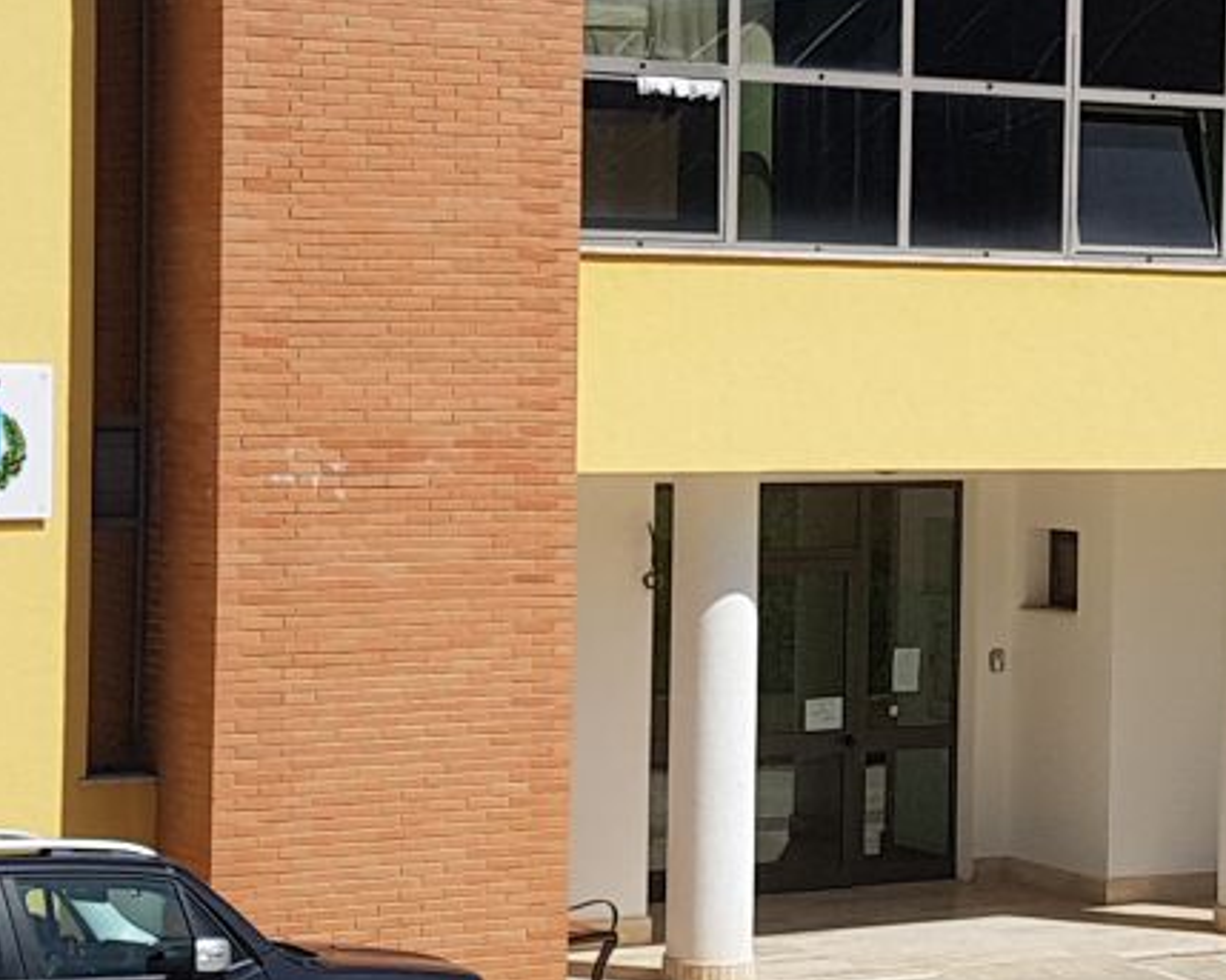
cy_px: 386
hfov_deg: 26.4
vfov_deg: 21.5
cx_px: 920
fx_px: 2576
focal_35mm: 71
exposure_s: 1/4512
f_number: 1.7
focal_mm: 4.2
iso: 50
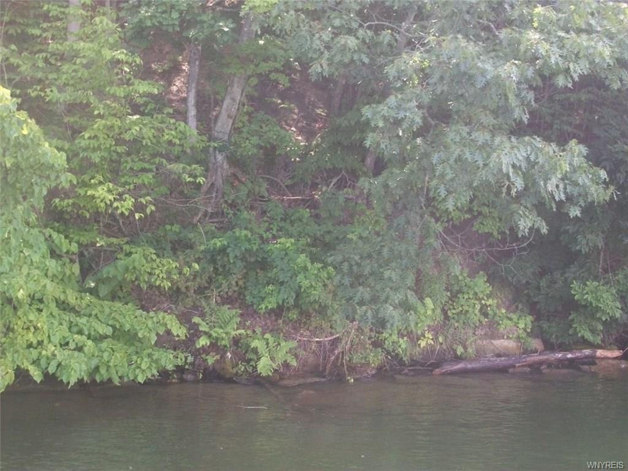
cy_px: 236
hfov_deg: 35.5
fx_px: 980
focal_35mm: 54
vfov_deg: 27.0
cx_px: 314
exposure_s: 1/160
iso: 253
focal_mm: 9.7
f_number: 4
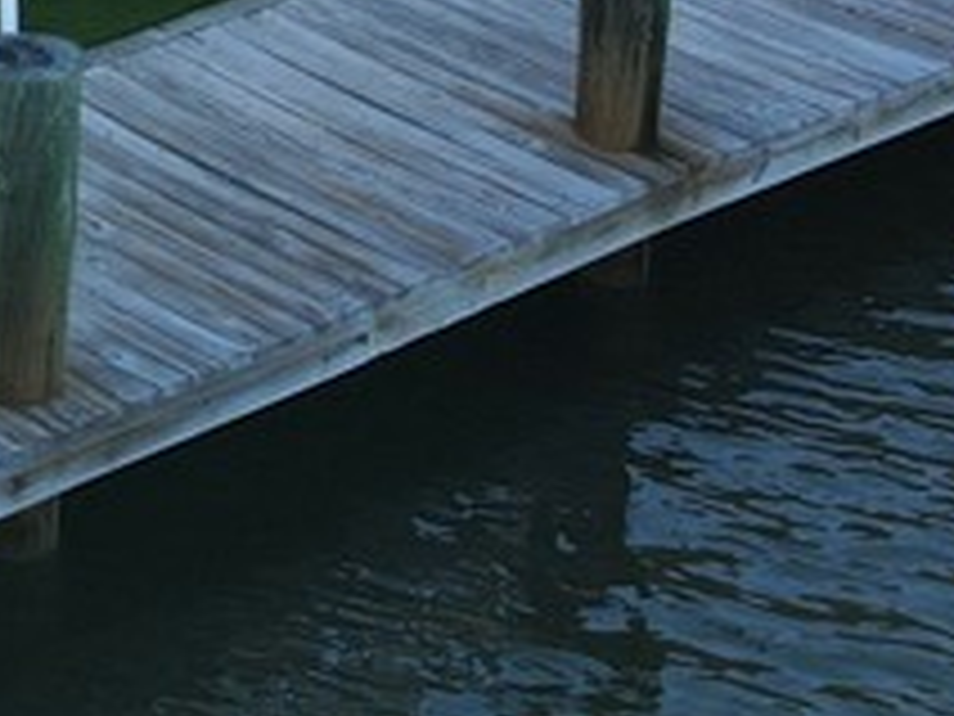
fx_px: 3197
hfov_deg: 14.3
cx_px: -925
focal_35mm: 116
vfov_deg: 11.3
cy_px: -786
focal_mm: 4.5
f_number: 2.8
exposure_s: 1/250
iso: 100
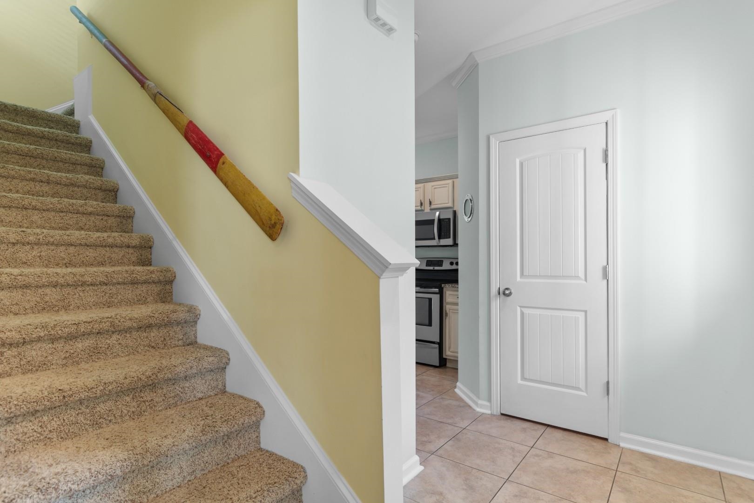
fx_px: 377
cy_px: 252
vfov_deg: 67.4
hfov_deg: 90.0
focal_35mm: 18
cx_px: 377
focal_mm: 12
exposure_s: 1/5
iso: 100
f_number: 4.8
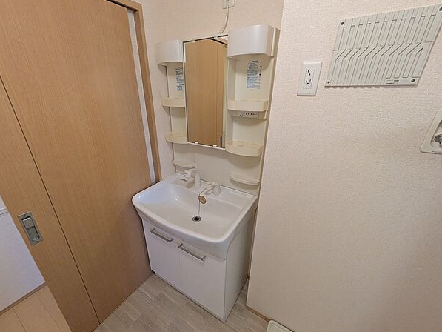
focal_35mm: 15
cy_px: 173
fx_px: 192
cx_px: 210
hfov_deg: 98.1
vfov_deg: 81.7
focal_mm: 1.83
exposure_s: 1/60
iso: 392
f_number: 2.2
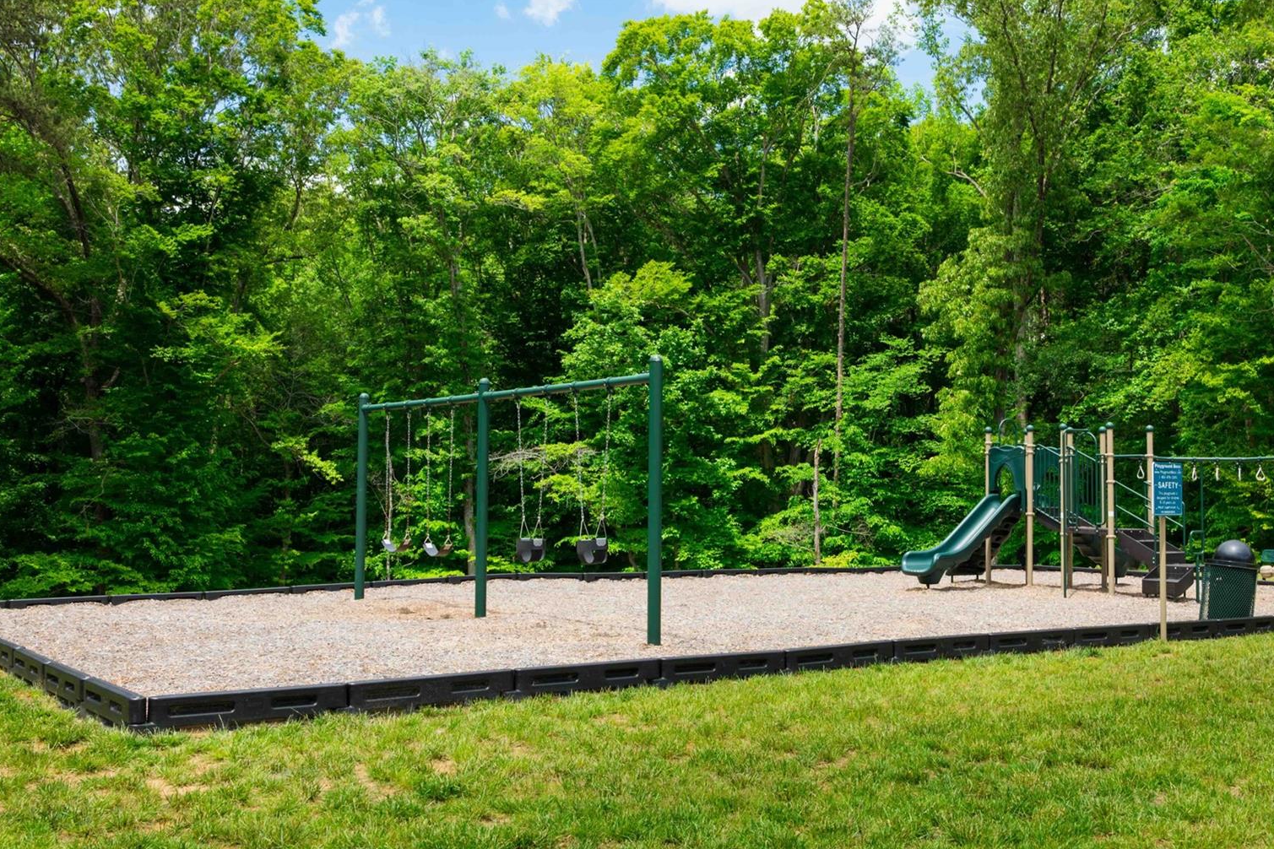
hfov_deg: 50.4
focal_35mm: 38
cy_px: 399
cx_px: 751
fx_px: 1345
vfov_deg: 35.0
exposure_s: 1/50
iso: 100
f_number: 11
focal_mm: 28
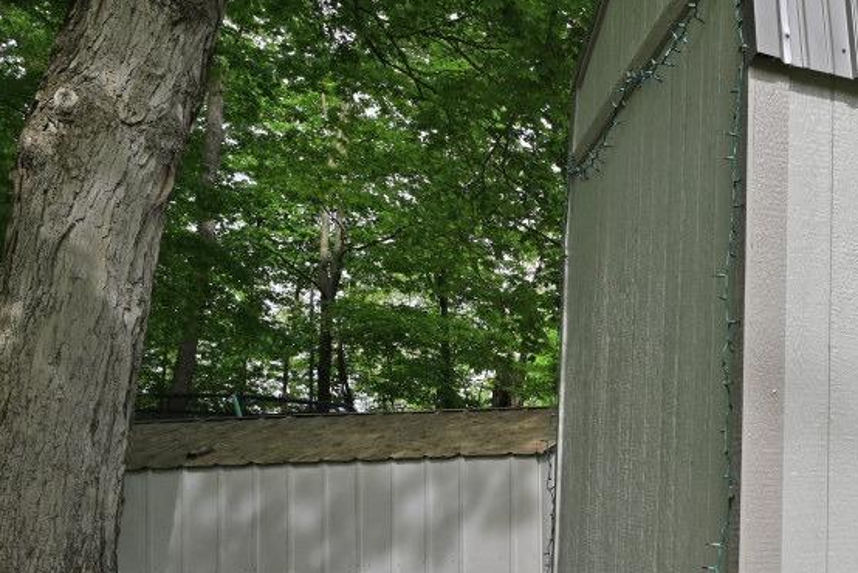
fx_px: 1097
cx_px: 1135
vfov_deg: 28.9
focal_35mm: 46
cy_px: 421
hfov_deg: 31.8
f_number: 5.6
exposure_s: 1/250
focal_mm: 17
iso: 100
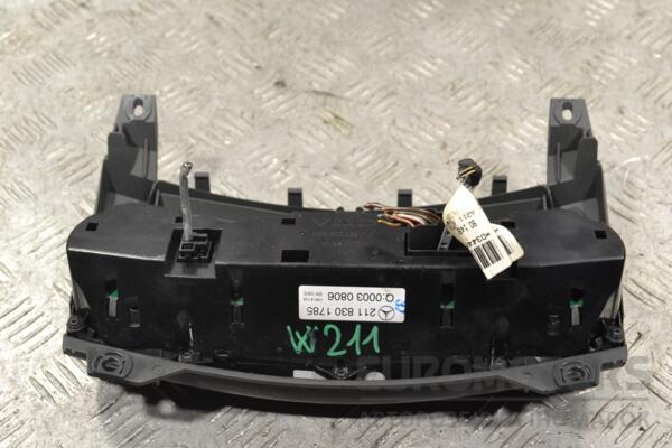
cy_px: 224
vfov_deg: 23.8
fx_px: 1064
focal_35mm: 57
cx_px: 336
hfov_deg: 35.1
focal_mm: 38
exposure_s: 1/250
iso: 3200
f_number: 8
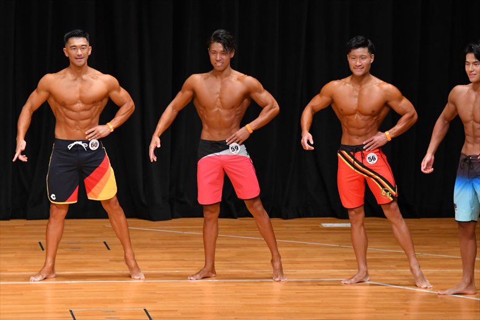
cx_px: 240
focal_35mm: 255
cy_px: 160
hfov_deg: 8.1
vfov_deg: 5.4
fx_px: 3398
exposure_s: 1/400
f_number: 5.6
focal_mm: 170
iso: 4000
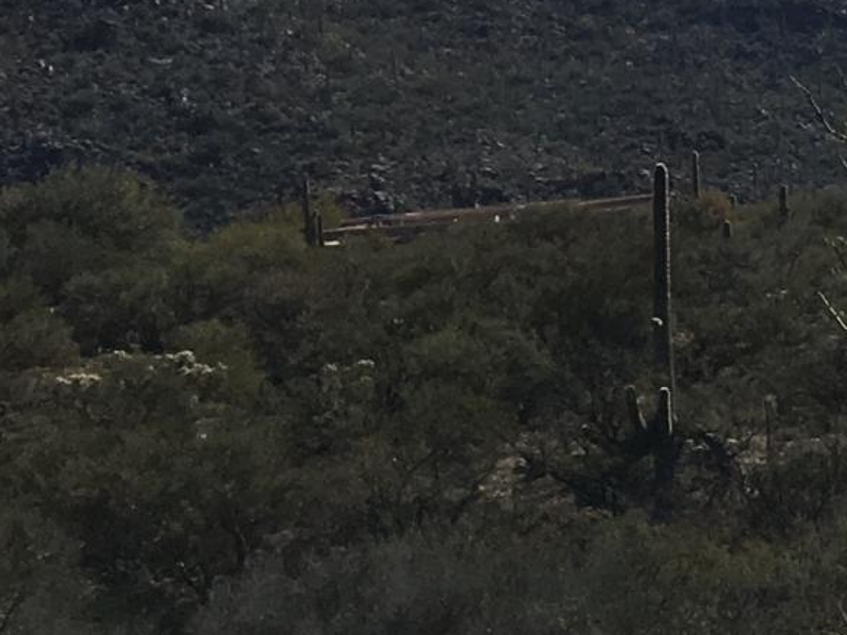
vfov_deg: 9.8
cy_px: -186
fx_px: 3646
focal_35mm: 149
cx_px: 1988
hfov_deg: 11.2
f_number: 2.2
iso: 25
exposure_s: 1/3077
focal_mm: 4.15
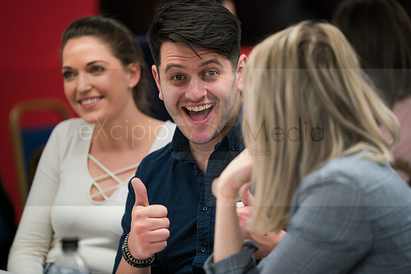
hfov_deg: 10.3
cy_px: 137
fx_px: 2284
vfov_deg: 6.9
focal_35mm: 200
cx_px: 206
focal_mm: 200
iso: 2500
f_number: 2.8
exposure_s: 1/200
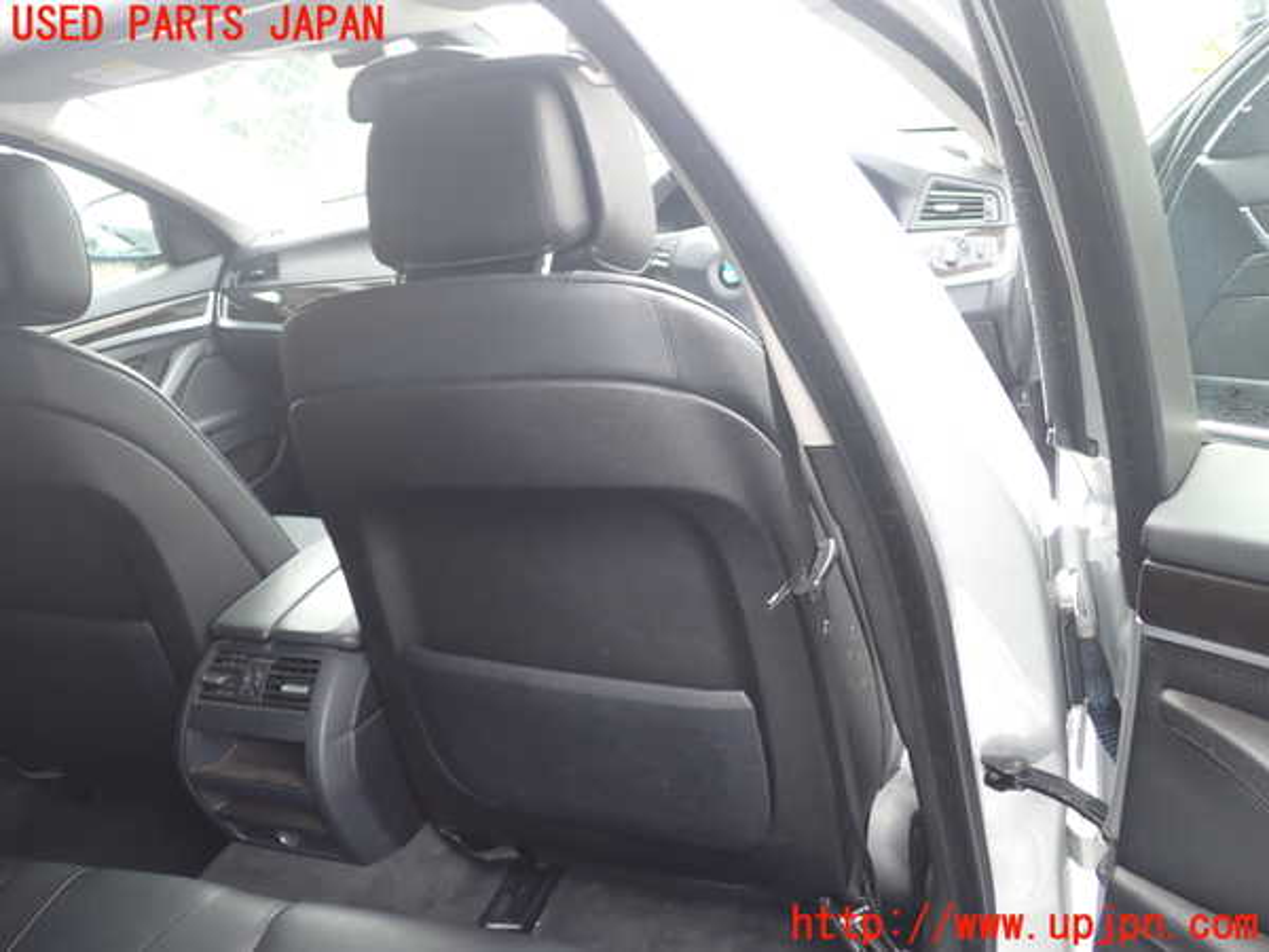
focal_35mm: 30
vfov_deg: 46.8
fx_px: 1100
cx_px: 634
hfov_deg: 60.0
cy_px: 476
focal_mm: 5.4
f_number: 2.3
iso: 100
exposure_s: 1/60
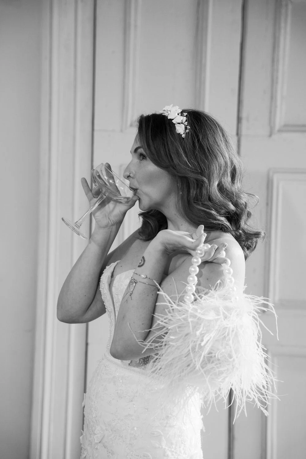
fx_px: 743
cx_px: 153
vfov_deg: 34.3
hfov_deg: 23.3
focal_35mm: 58
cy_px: 230
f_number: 3.5
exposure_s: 1/100
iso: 1250
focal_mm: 58.3
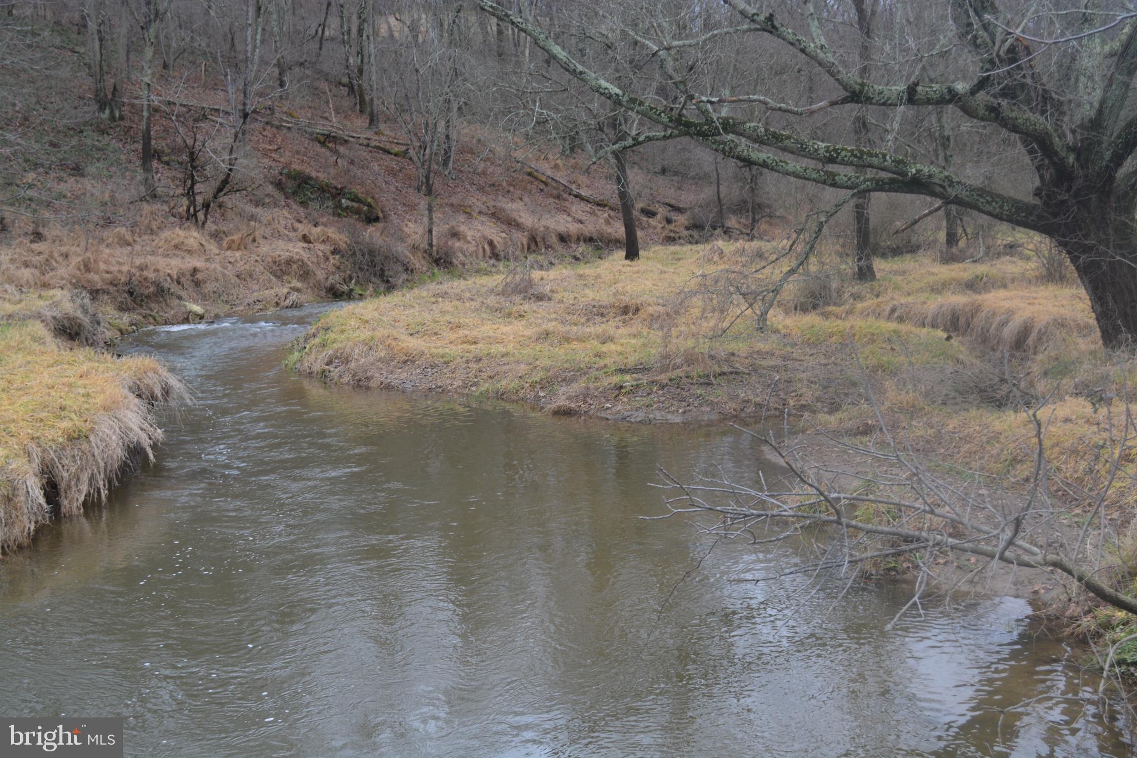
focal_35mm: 48
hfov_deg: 41.1
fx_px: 1516
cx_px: 568
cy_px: 379
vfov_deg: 28.1
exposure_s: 1/125
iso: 400
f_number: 5.6
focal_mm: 32
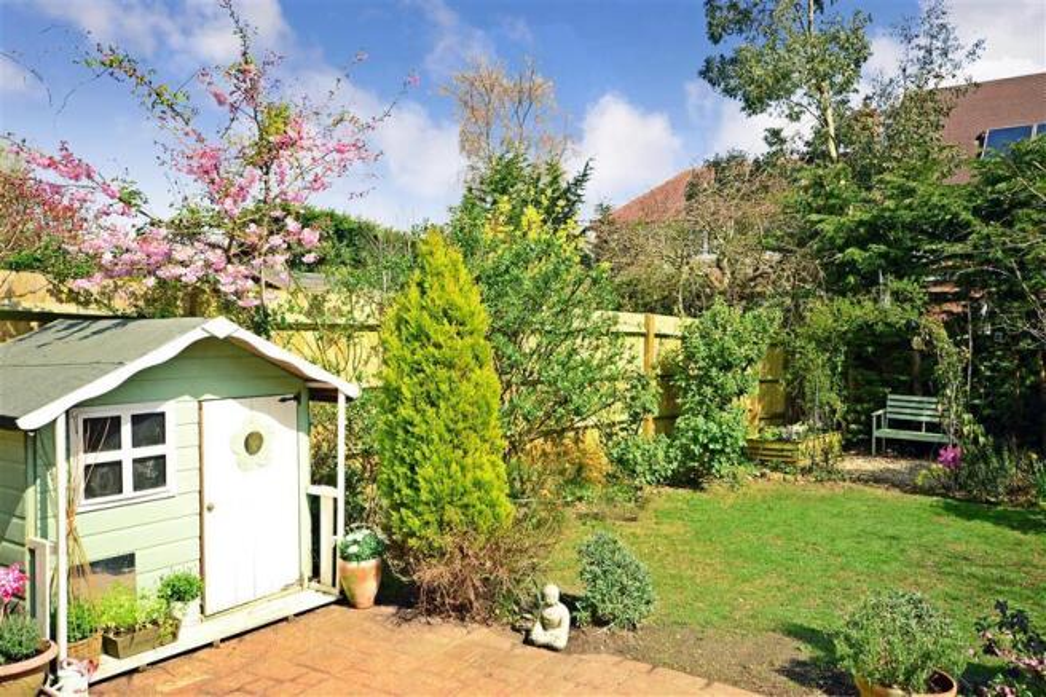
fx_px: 871
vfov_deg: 43.6
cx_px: 523
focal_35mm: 30
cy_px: 348
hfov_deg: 61.9
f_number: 7.1
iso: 400
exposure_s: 1/400
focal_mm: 20
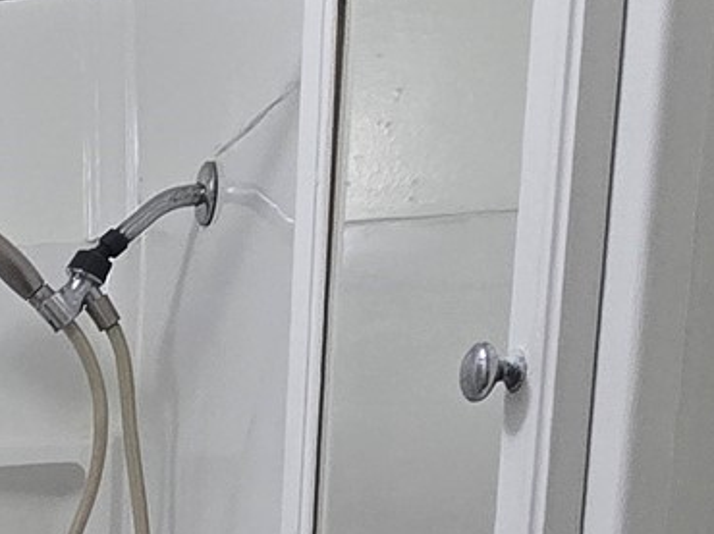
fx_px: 1484
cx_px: -592
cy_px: 881
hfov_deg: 19.6
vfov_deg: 17.5
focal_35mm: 72
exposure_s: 1/60
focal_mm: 2.2
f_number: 2.2
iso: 250
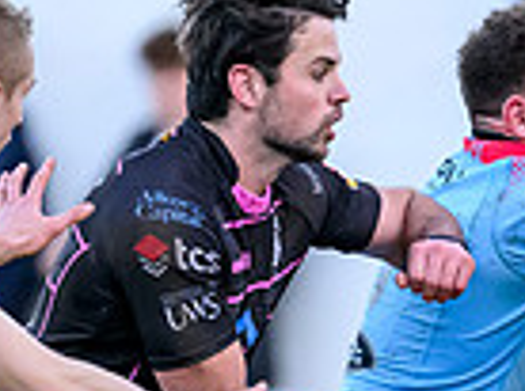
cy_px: 761
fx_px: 31552
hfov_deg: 1.0
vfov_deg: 0.7
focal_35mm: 2084
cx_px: 1161
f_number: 3.2
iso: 5000
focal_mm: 400
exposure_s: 1/1600
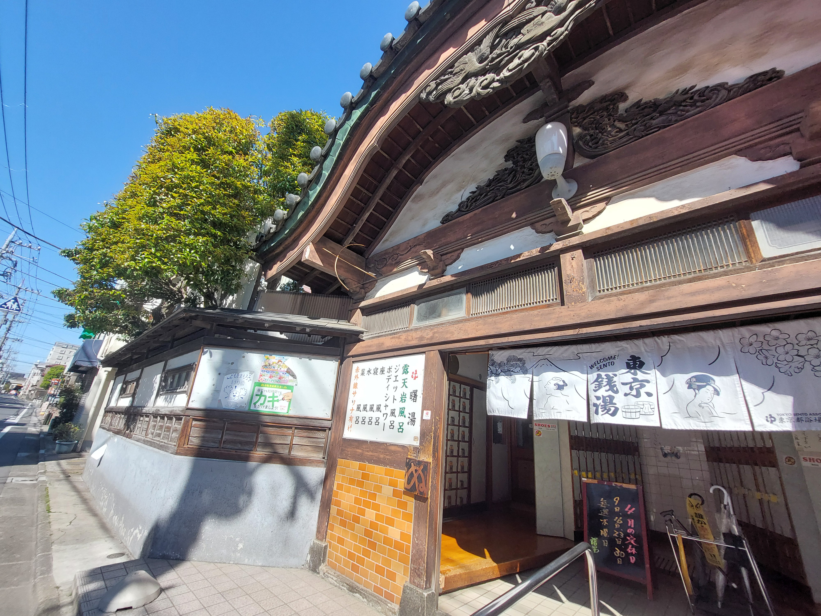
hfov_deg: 106.2
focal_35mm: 13
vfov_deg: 89.9
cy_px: 308
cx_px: 410
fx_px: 308
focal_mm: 1.74
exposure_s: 1/759
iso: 50
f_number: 2.2
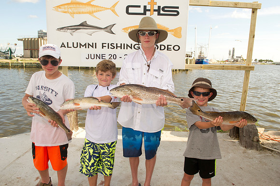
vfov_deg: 53.1
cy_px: 93
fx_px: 187
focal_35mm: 24
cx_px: 140
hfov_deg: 73.8
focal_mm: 24
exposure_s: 1/250
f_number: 10
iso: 400
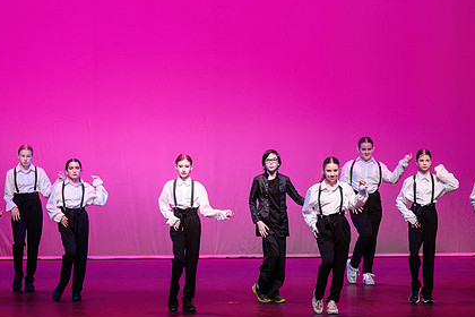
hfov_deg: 14.6
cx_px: 207
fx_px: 1847
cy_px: 184
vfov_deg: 9.8
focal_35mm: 140
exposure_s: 1/500
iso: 1000
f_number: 2.8
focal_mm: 90
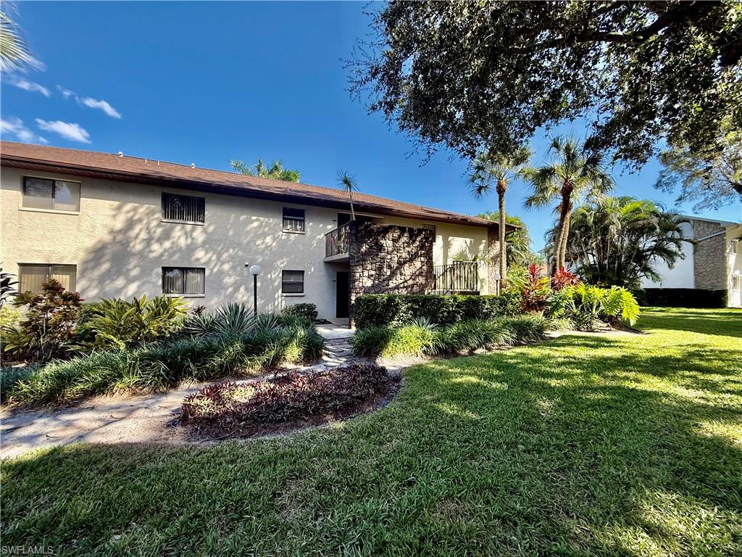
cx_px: 371
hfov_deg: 102.1
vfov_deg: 85.7
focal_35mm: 14
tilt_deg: +1.3
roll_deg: -0.3
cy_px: 278
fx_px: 300
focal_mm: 2.22
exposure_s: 1/540
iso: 64
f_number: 2.2
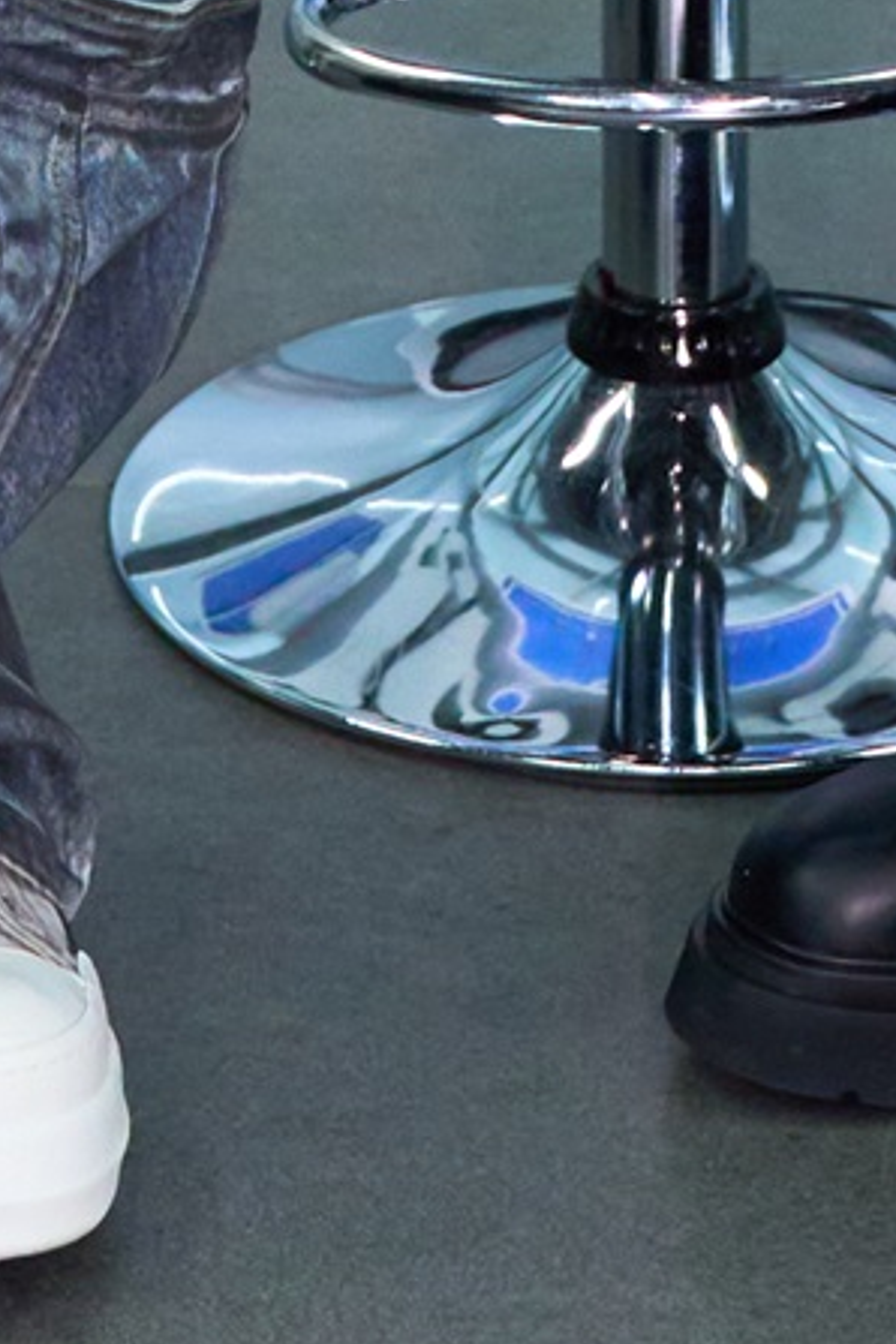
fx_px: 9221
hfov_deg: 5.6
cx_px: 544
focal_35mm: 247
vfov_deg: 7.4
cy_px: -2542
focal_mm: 35
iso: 2500
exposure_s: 1/60
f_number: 5
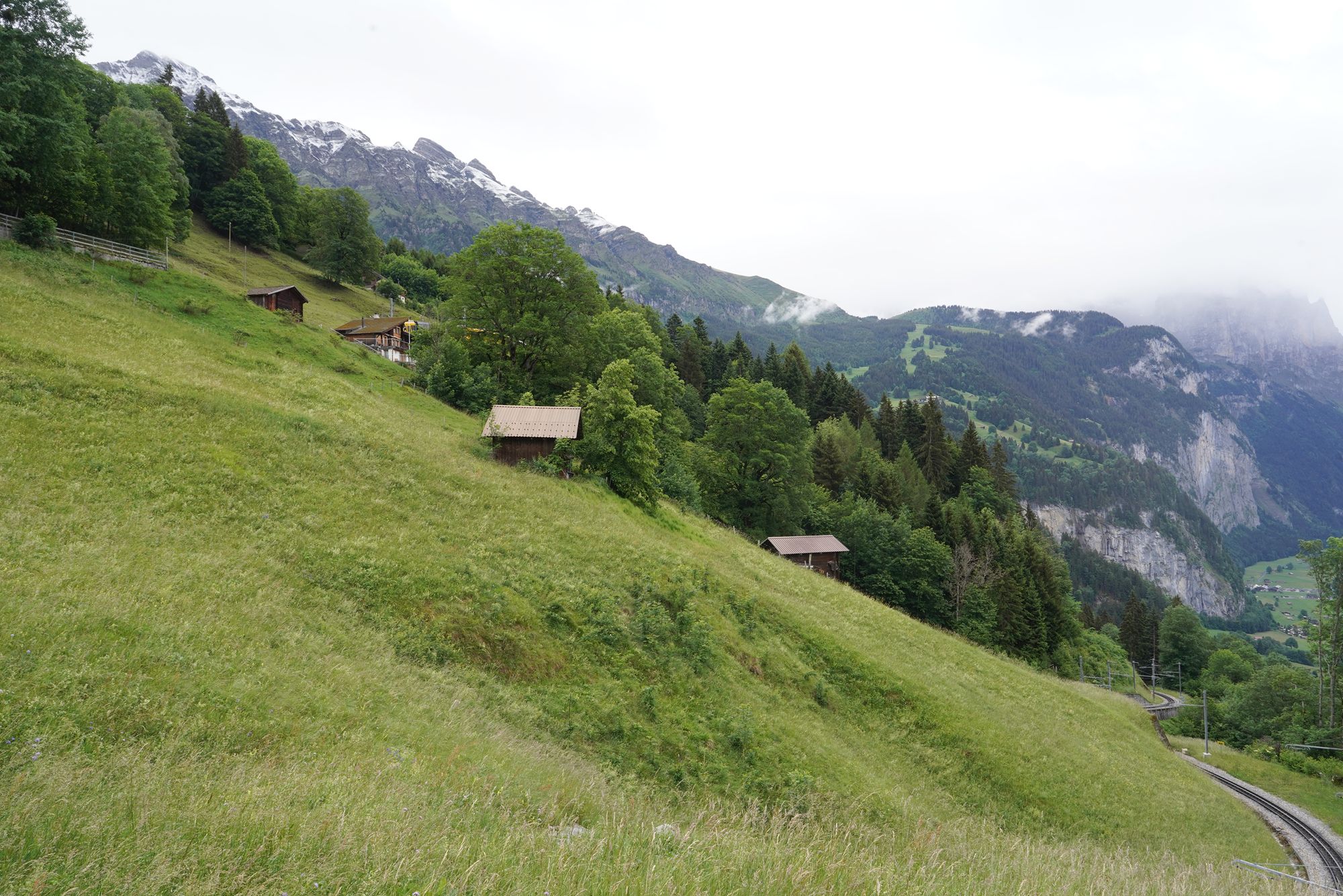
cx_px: 672
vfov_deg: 53.1
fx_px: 895
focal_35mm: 24
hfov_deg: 73.7
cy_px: 448
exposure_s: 1/100
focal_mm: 24
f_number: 16
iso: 400
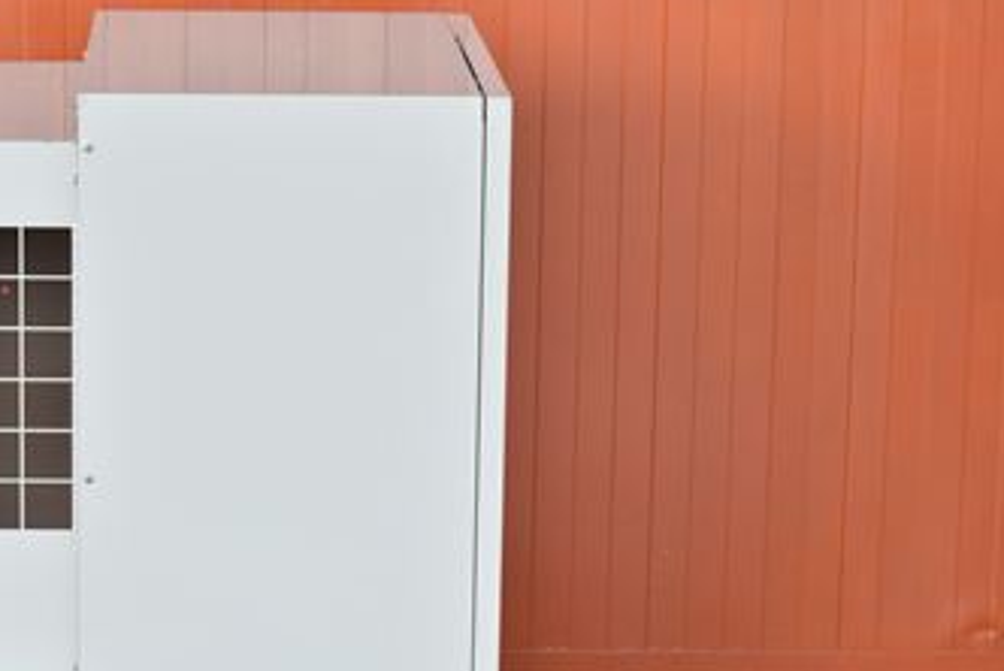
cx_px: 263
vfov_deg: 9.8
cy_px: 475
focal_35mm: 140
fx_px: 3908
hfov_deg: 14.6
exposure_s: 1/320
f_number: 6.3
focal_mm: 62
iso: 1250
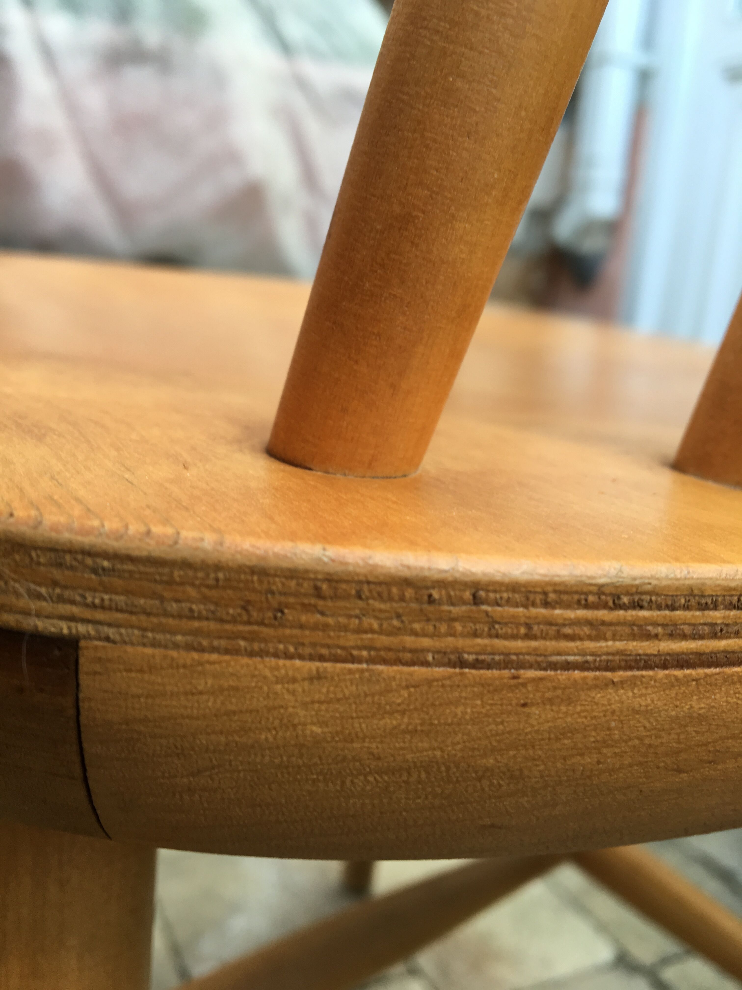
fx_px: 829
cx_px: 371
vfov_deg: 61.7
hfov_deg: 48.2
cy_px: 495
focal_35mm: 29
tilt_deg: -11.4
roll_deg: -4.9
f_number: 2.2
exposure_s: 1/50
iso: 32
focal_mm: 4.15
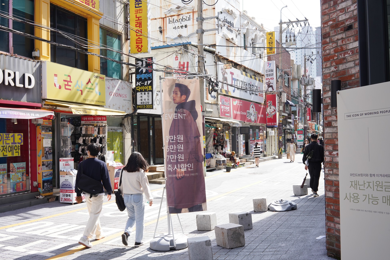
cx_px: 194
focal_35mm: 36
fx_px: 390
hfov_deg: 53.1
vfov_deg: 36.9
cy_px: 130
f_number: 14
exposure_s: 1/100
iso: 400
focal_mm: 35
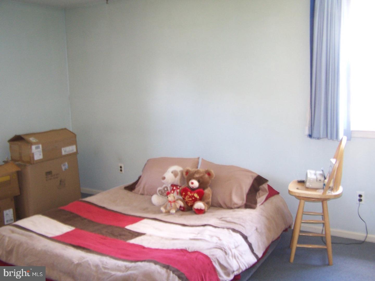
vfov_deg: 37.7
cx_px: 188
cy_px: 140
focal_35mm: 38
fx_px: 412
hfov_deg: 49.0
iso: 140
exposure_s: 1/8
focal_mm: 6.3
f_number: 2.8
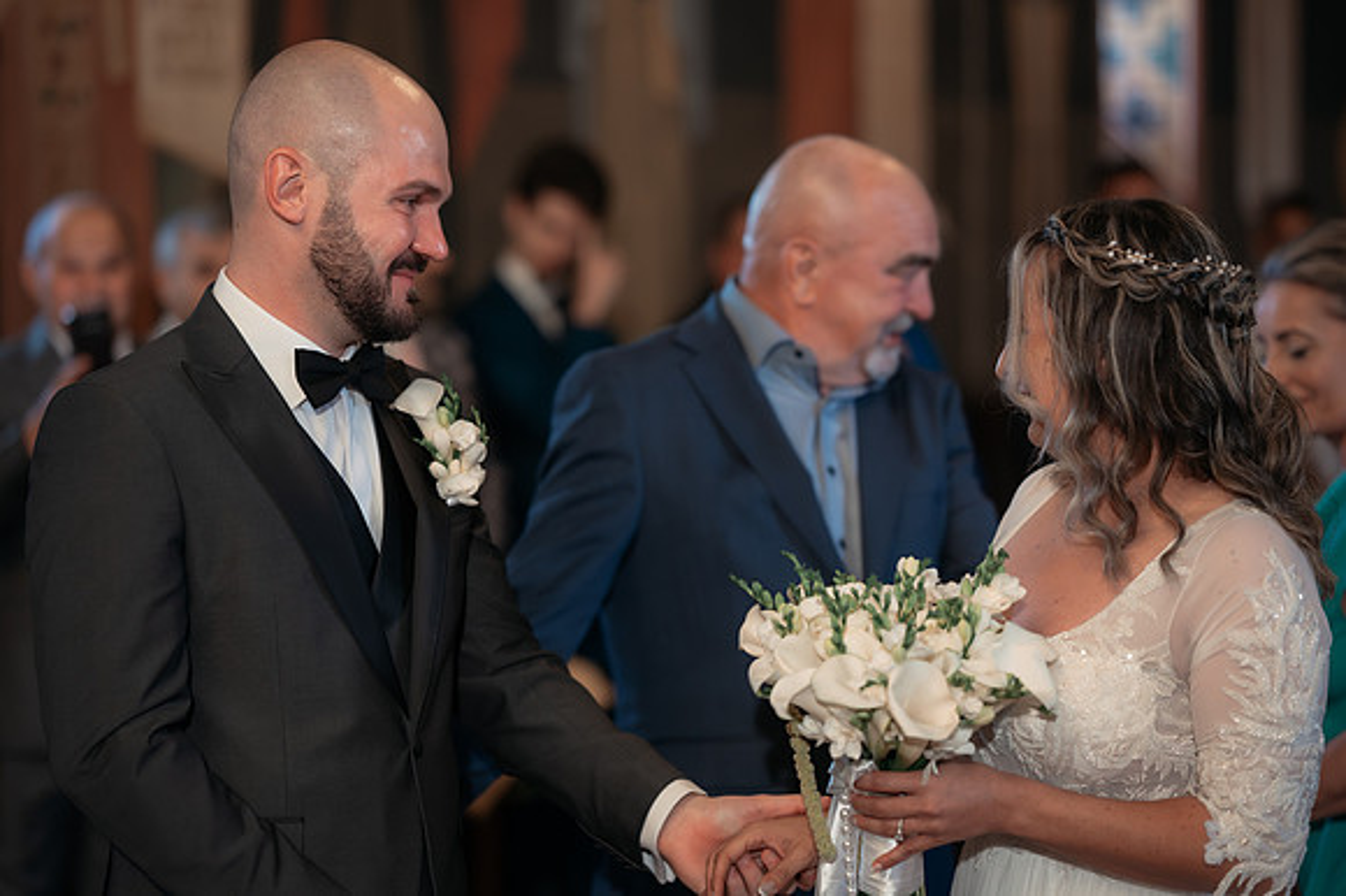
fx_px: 3371
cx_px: 632
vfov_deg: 15.1
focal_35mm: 90
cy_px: 420
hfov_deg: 22.6
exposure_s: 1/200
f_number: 2
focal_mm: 85
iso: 1600
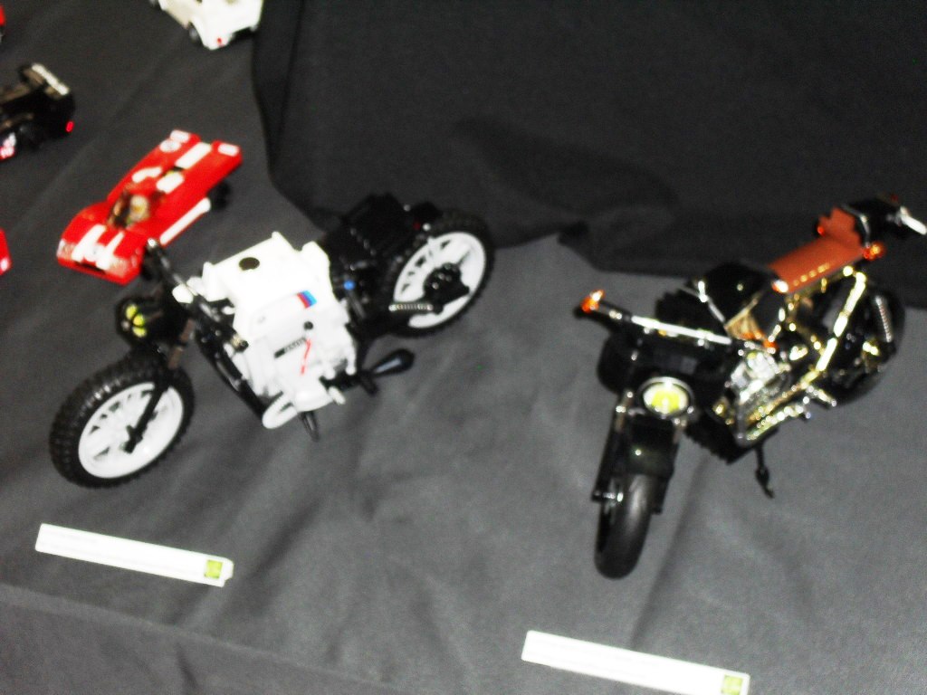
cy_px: 348
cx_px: 464
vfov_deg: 19.1
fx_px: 2062
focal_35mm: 77
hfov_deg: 25.3
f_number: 5
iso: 200
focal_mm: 13.6
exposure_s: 1/60
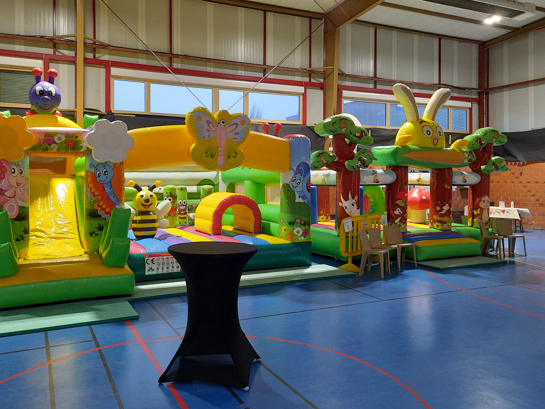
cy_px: 171
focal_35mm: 30
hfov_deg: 59.9
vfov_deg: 46.6
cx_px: 258
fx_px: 472
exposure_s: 1/33
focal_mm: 4.6
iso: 320
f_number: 2
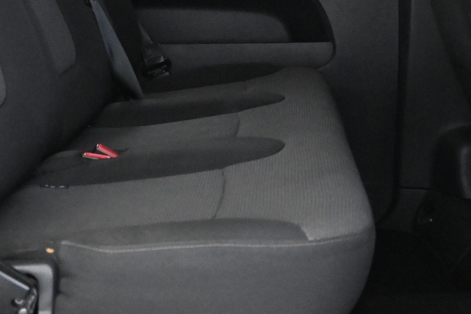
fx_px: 1036
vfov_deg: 17.0
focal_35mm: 79
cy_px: 30
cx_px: 203
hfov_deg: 25.6
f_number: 4.2
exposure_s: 1/40
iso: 7200
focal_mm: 23
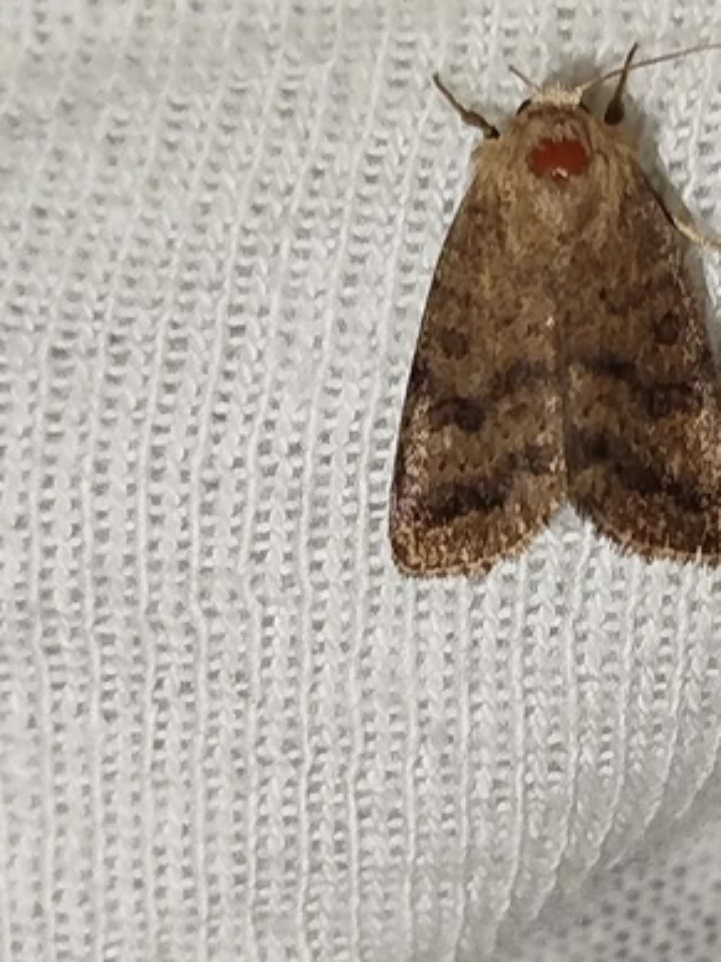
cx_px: 518
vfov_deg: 16.1
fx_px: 3388
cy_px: 672
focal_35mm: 122
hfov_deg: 12.1
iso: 100
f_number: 1.7
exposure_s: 1/50
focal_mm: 5.31
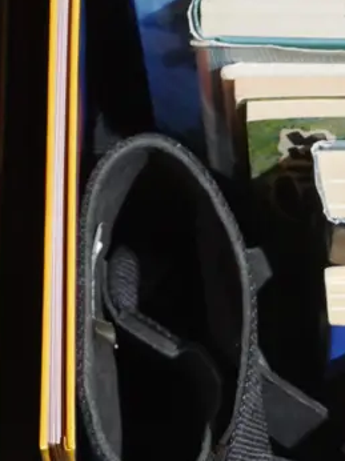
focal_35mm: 160
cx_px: 364
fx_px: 2129
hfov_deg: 9.2
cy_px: 466
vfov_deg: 12.2
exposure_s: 1/60
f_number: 5.3
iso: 1600
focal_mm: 27
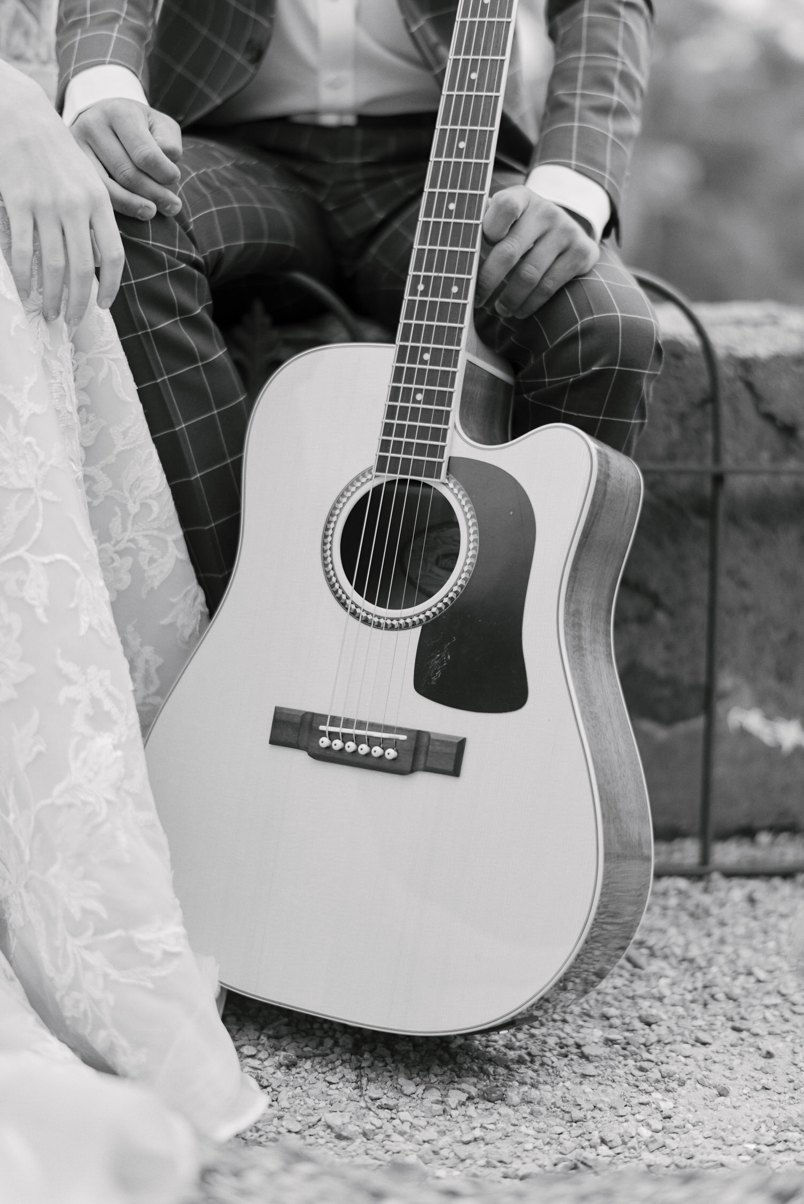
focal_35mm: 58
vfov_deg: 34.5
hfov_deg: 23.4
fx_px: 1941
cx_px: 402
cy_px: 602
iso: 100
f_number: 1.4
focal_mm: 58
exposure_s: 1/800
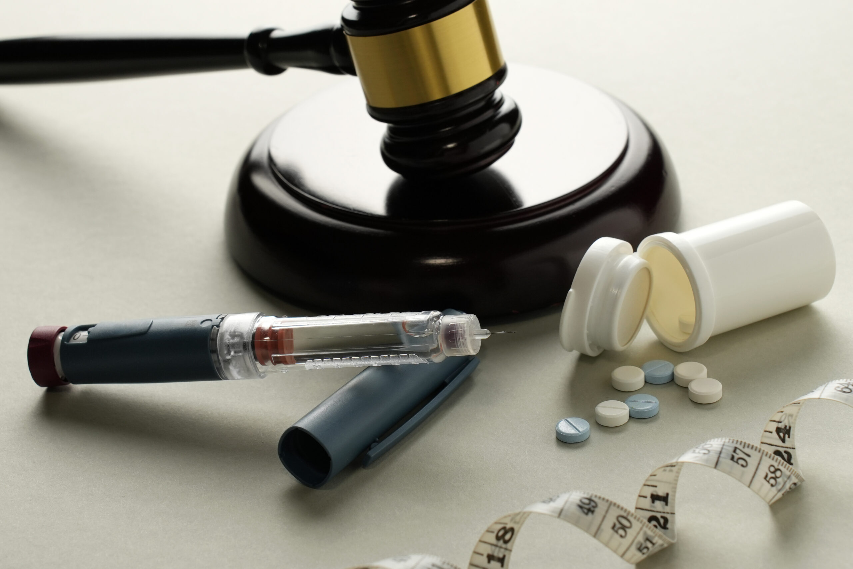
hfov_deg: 18.3
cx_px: 426
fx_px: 2654
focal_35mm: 112
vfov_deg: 12.2
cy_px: 284
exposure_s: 1/125
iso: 400
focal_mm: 75
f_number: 9
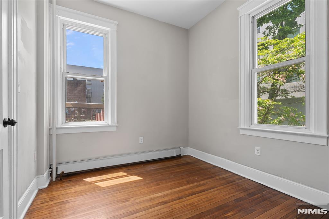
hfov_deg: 96.7
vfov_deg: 73.8
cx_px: 164
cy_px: 110
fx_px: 146
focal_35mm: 16
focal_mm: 16
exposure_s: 1/4
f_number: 8
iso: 100
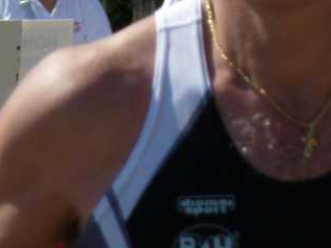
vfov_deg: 1.9
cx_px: 234
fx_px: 7558
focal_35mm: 791
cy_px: -10
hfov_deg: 2.5
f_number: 4.9
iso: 200
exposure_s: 1/1000
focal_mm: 49.2
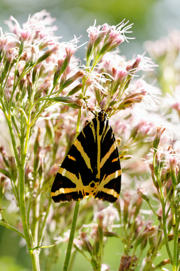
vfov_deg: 13.1
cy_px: 136
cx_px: 90
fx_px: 1184
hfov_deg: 8.7
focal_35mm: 158
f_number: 10
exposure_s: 1/100
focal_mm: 105
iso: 400
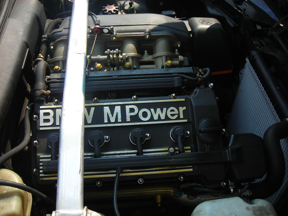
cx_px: 144
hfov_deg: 49.0
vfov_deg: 37.7
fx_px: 316
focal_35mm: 38
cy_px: 108
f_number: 3.2
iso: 50
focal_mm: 6.3
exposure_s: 1/363
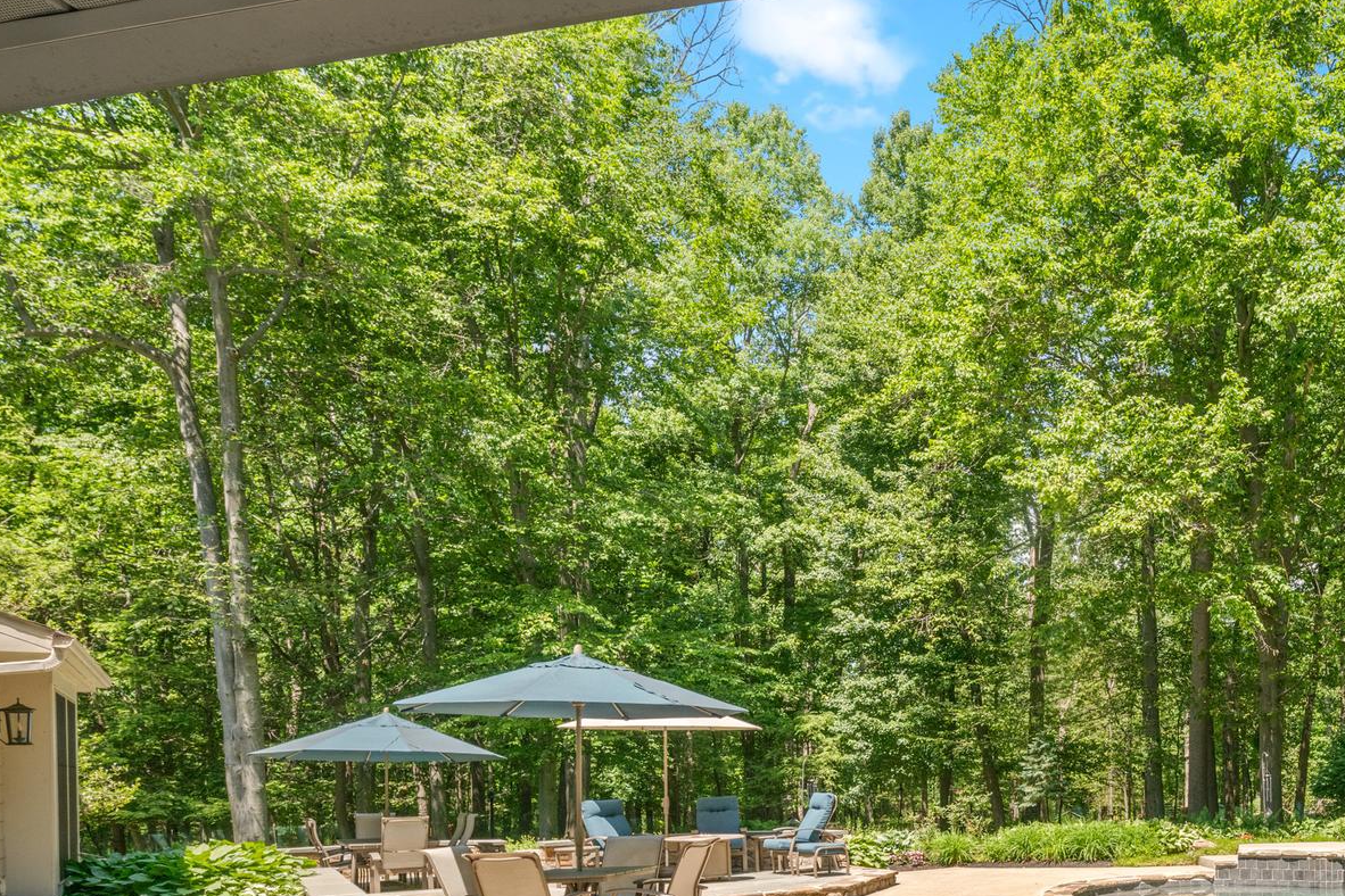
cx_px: 1136
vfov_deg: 44.9
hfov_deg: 60.3
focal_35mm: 27
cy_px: 760
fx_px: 1004
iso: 400
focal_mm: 15.5
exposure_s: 1/125
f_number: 9
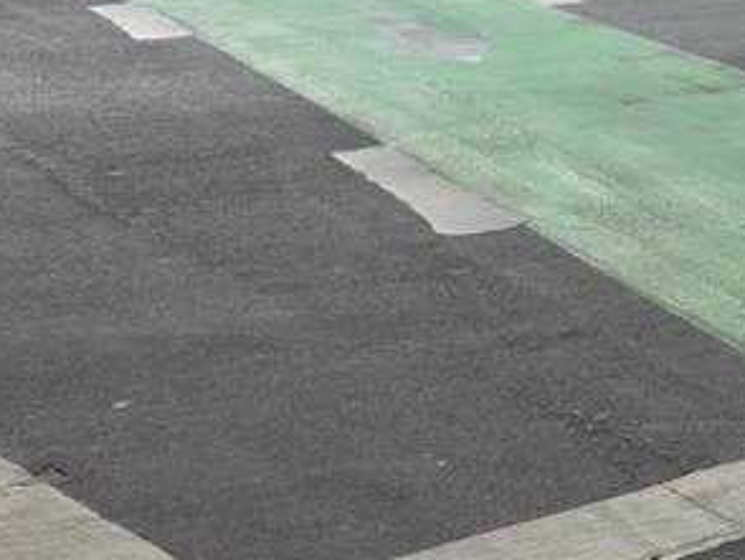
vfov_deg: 14.0
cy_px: -231
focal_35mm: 100
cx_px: 1368
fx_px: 2154
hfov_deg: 16.3
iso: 64
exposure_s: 1/7944
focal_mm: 6.25
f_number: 1.7
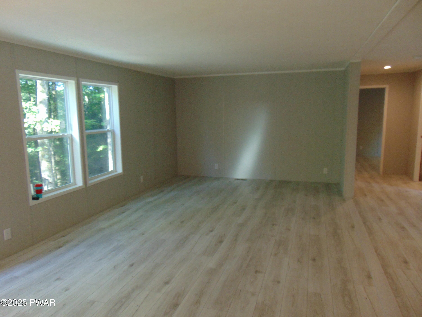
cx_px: 211
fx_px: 305
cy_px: 158
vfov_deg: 54.9
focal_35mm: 25
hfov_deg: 69.4
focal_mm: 4.5
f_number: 3
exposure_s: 1/30
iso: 160
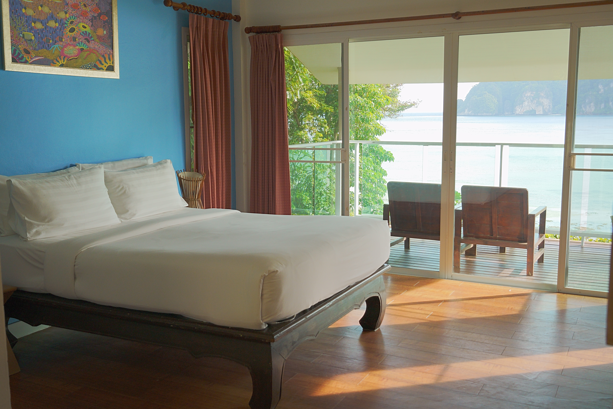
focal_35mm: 36
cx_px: 306
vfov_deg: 36.9
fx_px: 613
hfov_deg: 53.1
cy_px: 204
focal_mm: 36
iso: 200
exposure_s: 1/100
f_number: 8
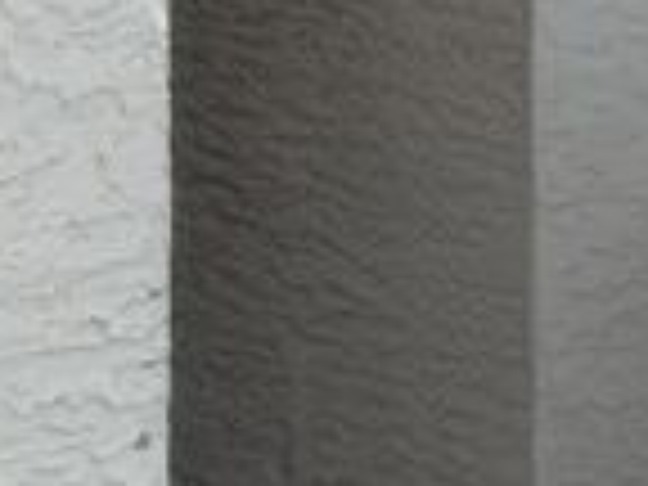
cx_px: 2034
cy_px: -81
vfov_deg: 6.3
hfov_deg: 7.3
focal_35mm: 234
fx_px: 4380
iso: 50
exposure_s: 1/448
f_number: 2.4
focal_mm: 4.13
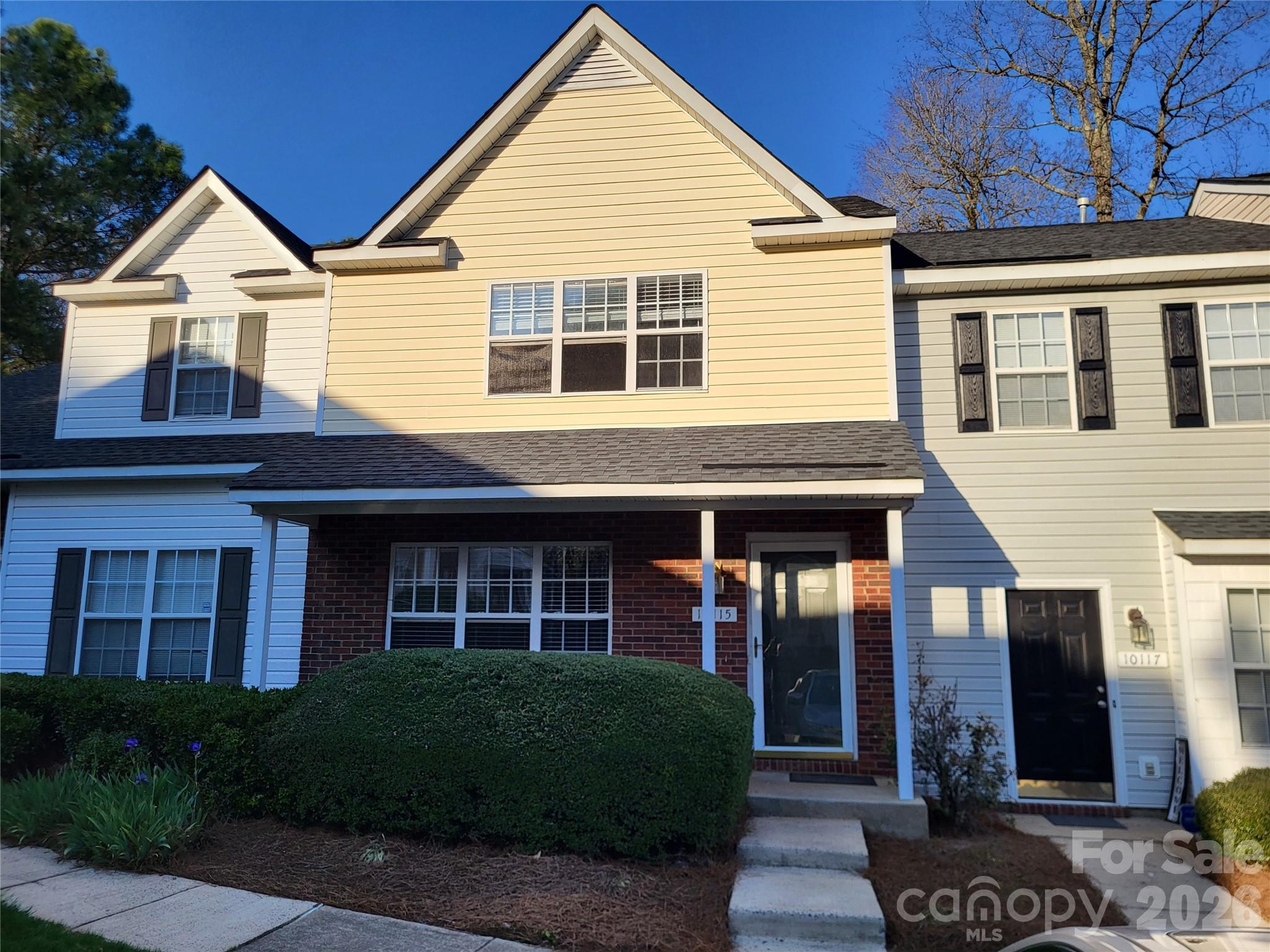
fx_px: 954
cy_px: 476
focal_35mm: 26
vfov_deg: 53.1
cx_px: 635
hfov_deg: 67.3
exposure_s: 1/1925
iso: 40
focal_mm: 5.4
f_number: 1.8
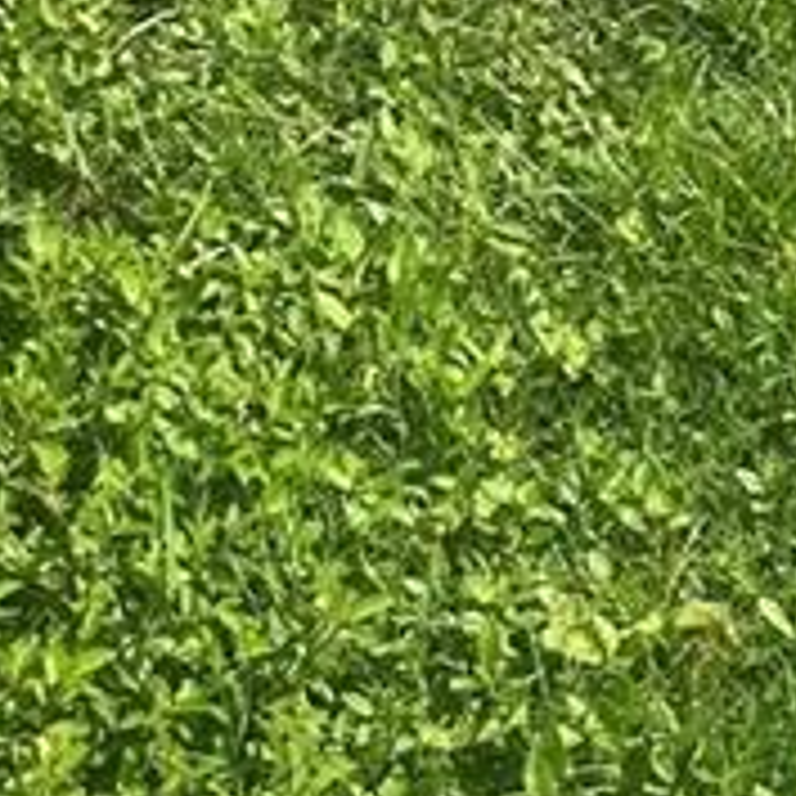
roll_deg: -1.0
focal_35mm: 144
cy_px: -944
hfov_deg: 12.1
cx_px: 144
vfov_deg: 10.8
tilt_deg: -17.9
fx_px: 3746
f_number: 1.78
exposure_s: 1/3597
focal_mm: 6.86
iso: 80
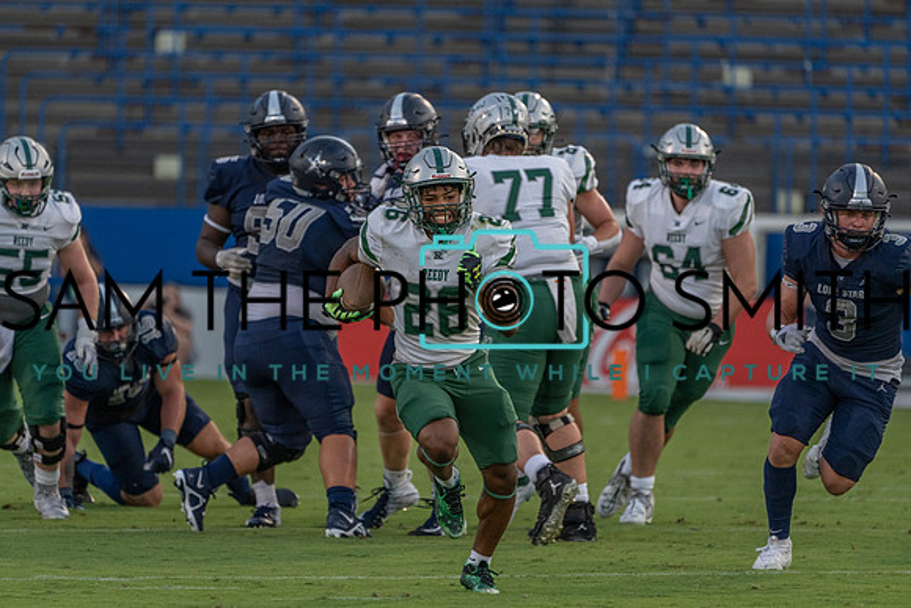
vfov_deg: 3.4
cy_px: 304
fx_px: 10124
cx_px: 456
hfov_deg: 5.2
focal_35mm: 400
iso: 2500
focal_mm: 400
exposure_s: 1/1000
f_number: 5.6
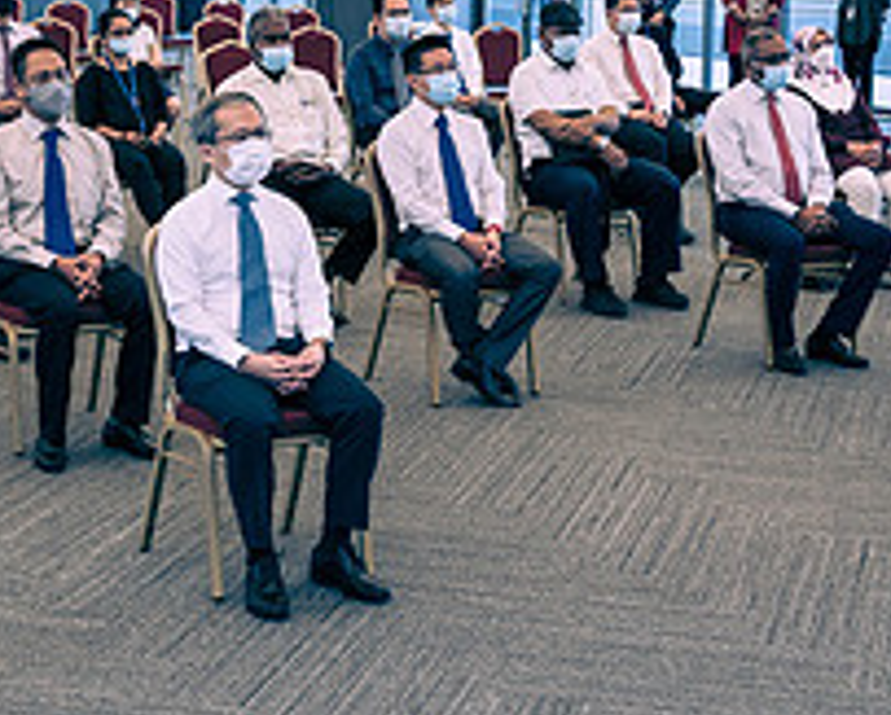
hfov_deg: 23.0
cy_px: 138
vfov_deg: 18.4
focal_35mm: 83
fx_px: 2192
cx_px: 377
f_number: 5.6
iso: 1600
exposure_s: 1/125
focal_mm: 31
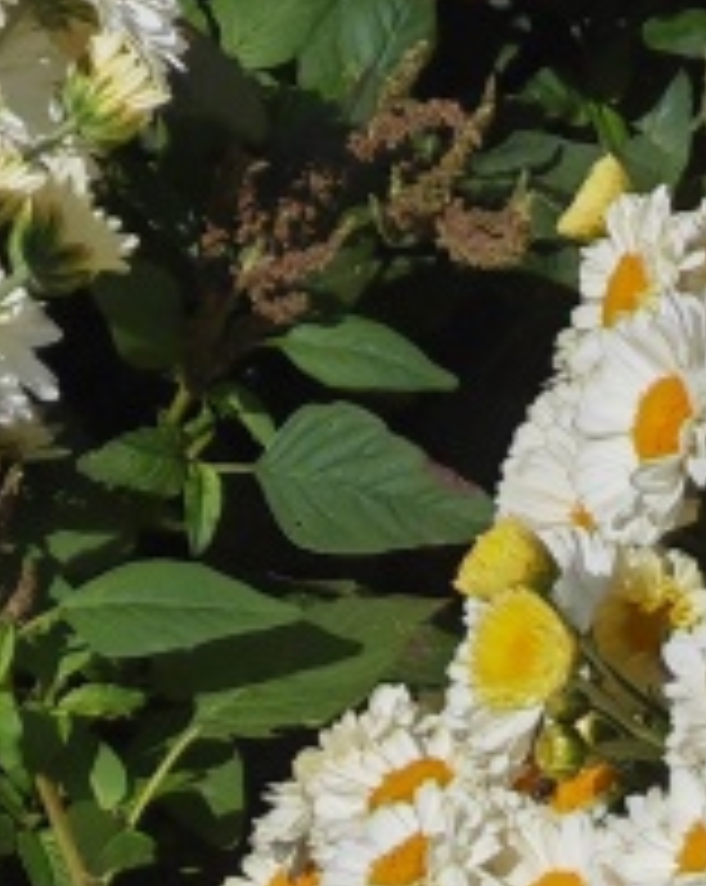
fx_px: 9425
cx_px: 1345
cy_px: 1648
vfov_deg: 5.3
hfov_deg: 4.2
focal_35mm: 360
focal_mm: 8.67
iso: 50
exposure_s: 1/1700
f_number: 2.4
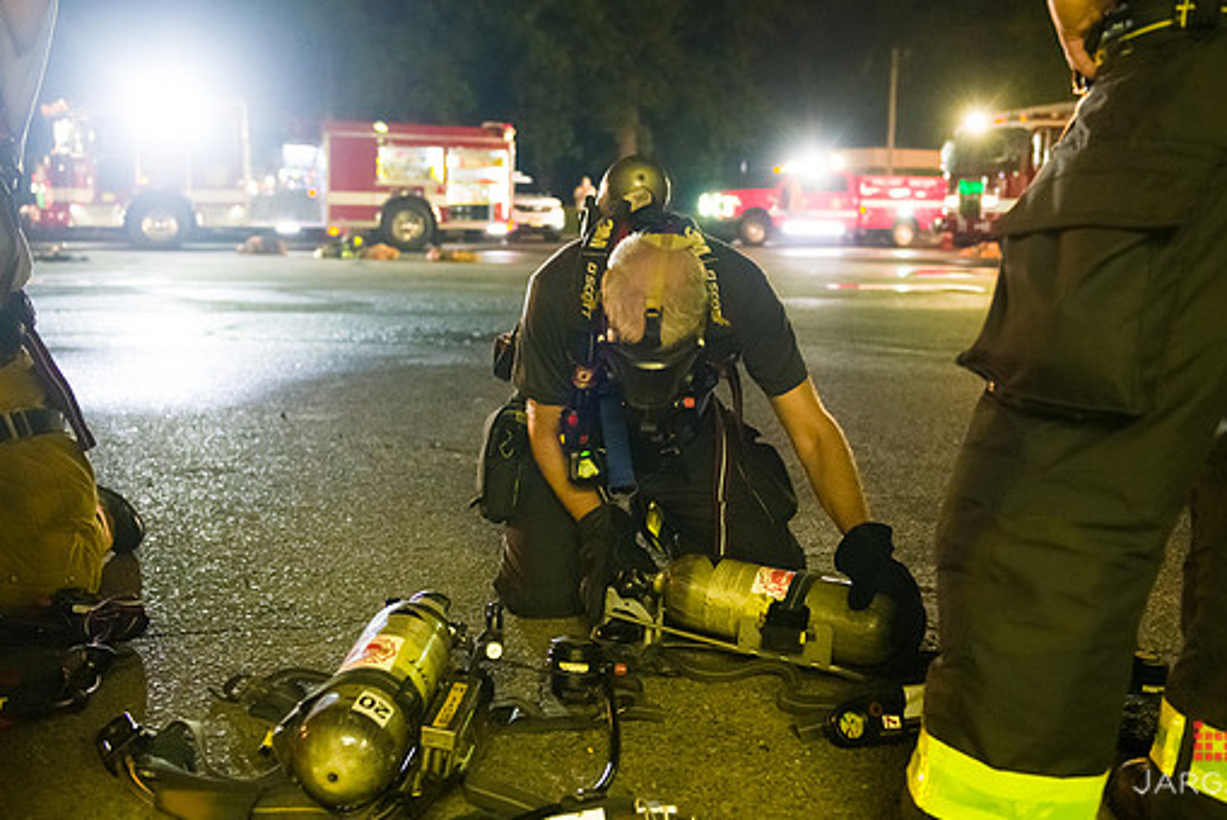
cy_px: 380
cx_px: 665
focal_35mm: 41
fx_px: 1398
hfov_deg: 47.3
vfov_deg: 32.7
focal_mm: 36
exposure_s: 1/125
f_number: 3.2
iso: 6400
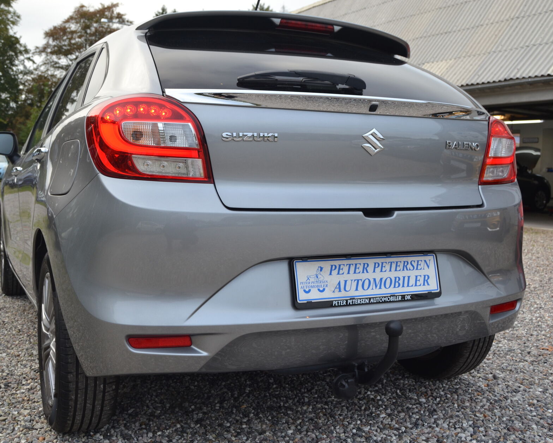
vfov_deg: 39.2
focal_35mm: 38
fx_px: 622
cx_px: 248
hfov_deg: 47.9
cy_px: 218
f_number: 5.6
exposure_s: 1/125
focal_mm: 22
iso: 200
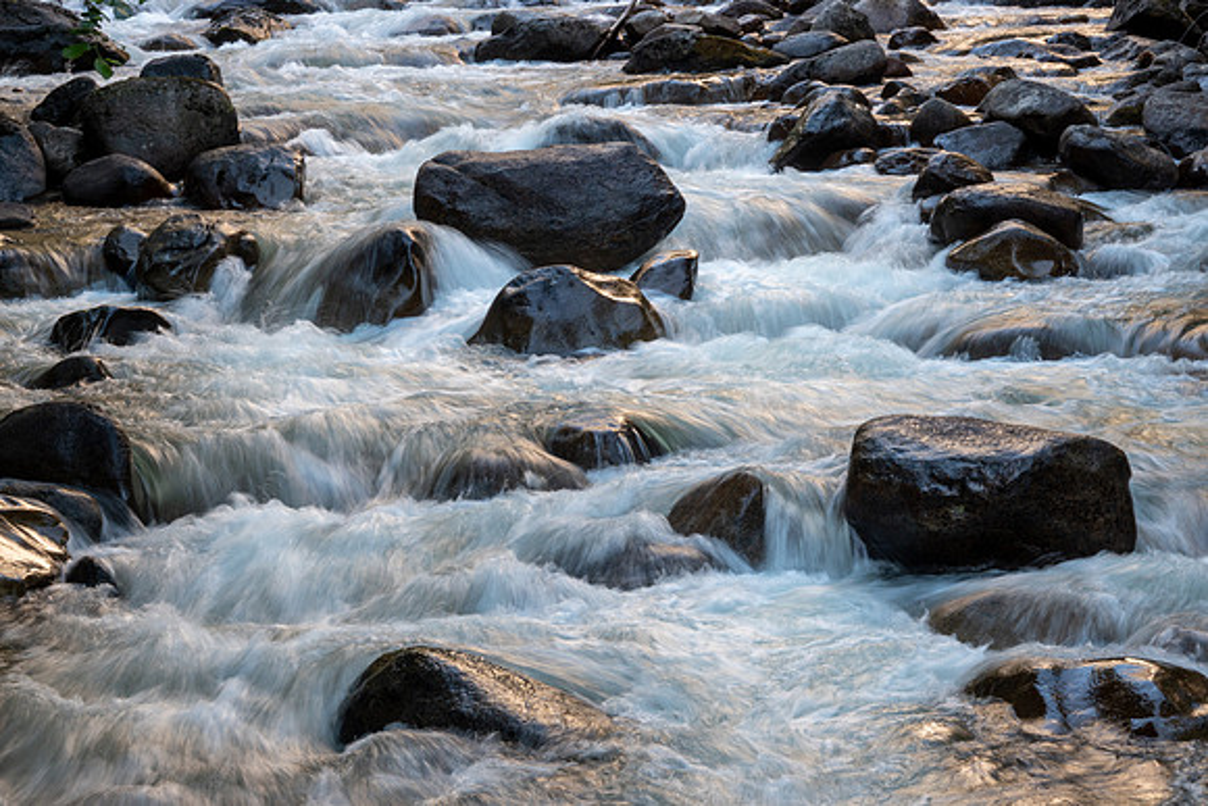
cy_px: 403
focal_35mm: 95
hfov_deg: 21.5
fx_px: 3188
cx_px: 604
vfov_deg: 14.4
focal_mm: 34.68
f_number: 10
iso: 100
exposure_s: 1/10
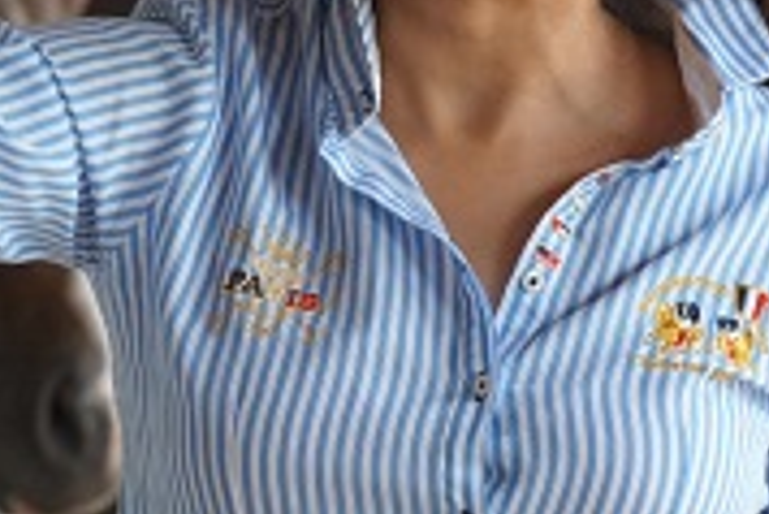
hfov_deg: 5.4
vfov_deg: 3.6
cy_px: -6
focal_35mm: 379
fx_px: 8102
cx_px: 95
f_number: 5.6
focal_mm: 90
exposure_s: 1/161
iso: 800
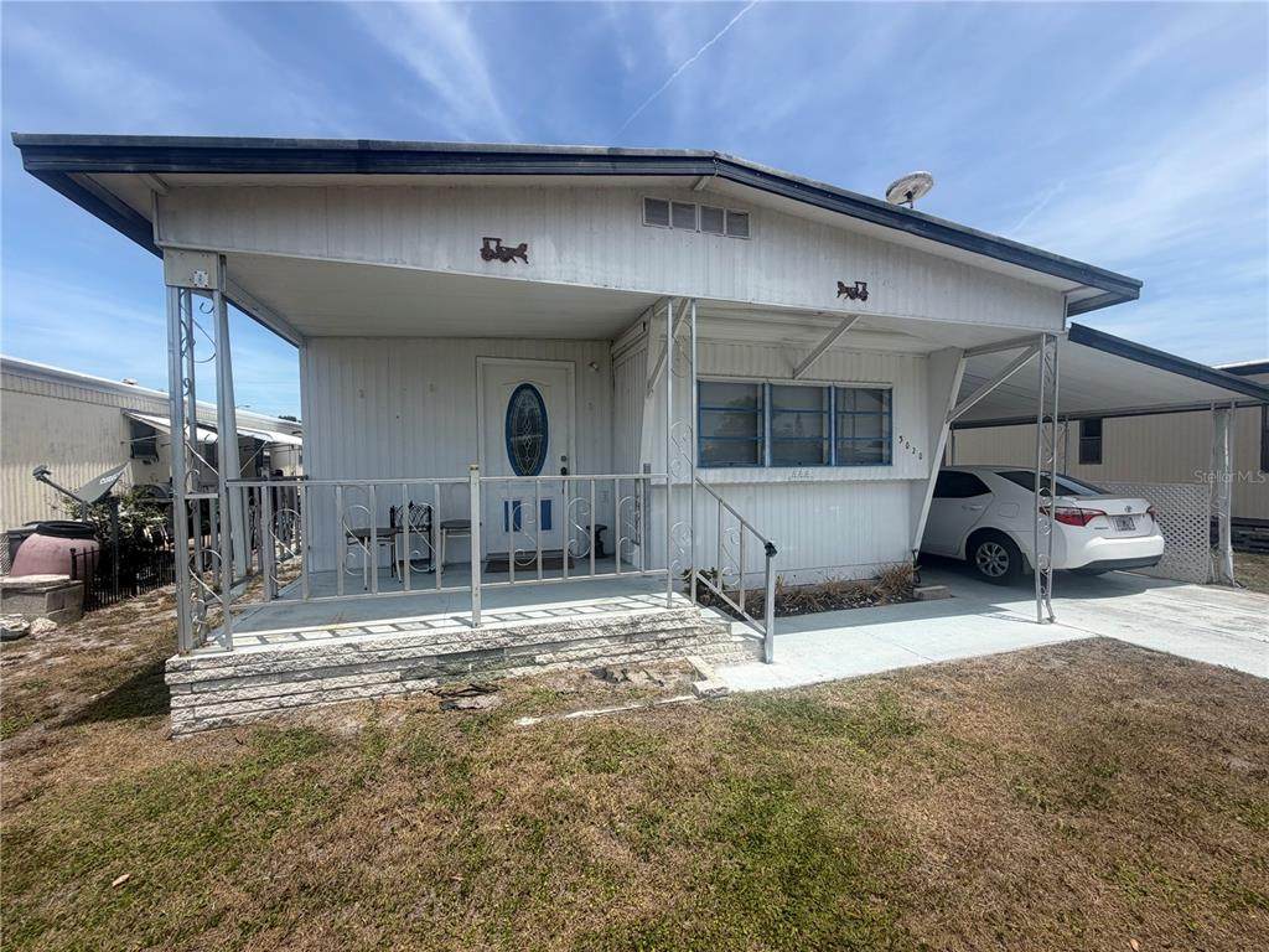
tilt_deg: -1.8
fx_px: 513
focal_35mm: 14
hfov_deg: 102.1
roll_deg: +0.7
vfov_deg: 85.7
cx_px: 634
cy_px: 476
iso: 20
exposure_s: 1/864
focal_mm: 2.22
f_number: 2.2
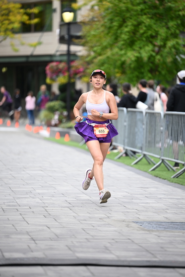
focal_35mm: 180
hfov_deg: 7.6
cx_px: 92
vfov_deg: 11.4
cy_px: 138
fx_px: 1387
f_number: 2.8
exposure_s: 1/2000
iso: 800
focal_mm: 180
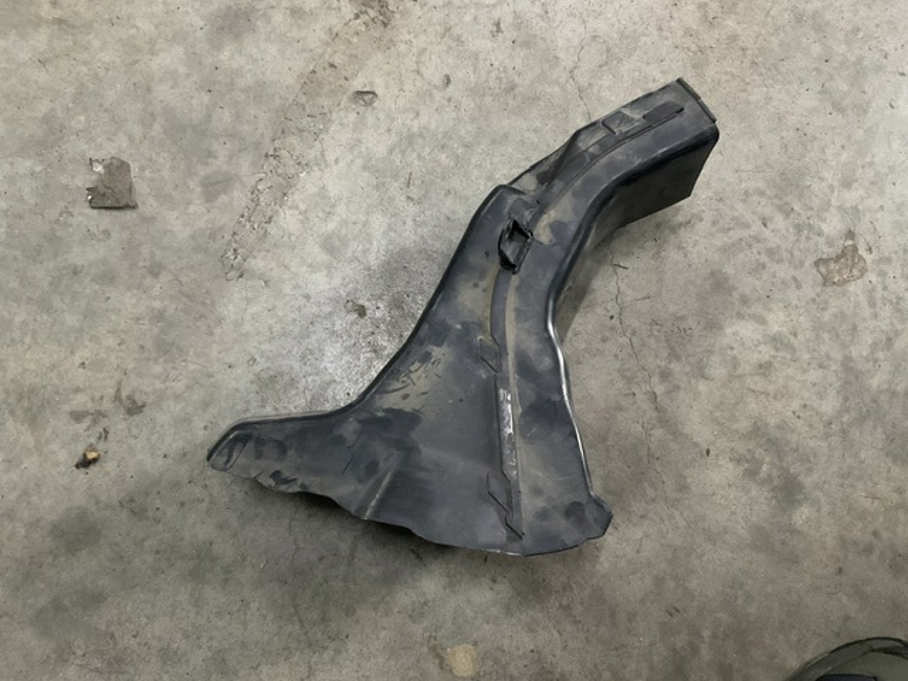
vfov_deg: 48.2
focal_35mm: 29
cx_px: 454
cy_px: 340
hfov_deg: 61.7
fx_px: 761
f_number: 1.8
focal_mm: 3
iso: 320
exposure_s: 1/25
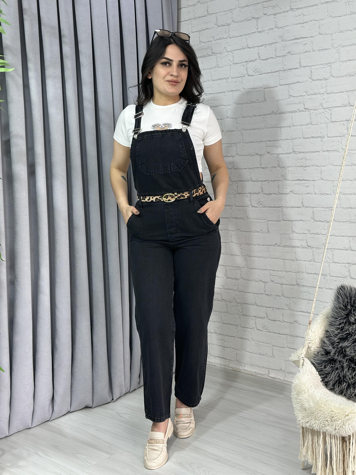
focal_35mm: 48
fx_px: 658
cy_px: 238
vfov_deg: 39.7
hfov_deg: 30.3
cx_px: 178
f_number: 1.78
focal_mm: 6.86
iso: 100
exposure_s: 1/100
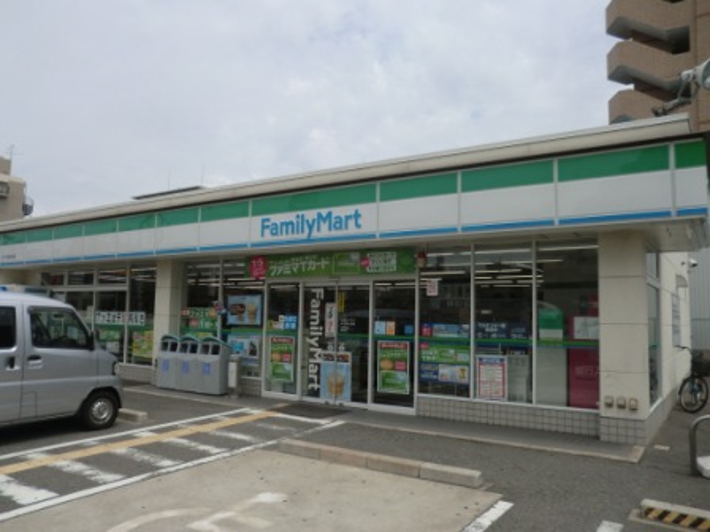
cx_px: 355
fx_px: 554
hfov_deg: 65.3
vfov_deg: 51.4
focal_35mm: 27
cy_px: 266
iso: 50
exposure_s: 1/320
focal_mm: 4.9
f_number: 8
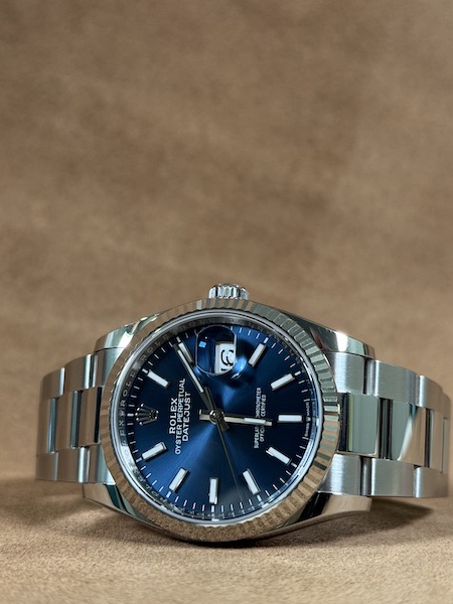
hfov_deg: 22.9
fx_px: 1117
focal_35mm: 64
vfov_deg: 30.3
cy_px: 317
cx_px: 212
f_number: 1.78
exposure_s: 1/60
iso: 160
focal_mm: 6.76
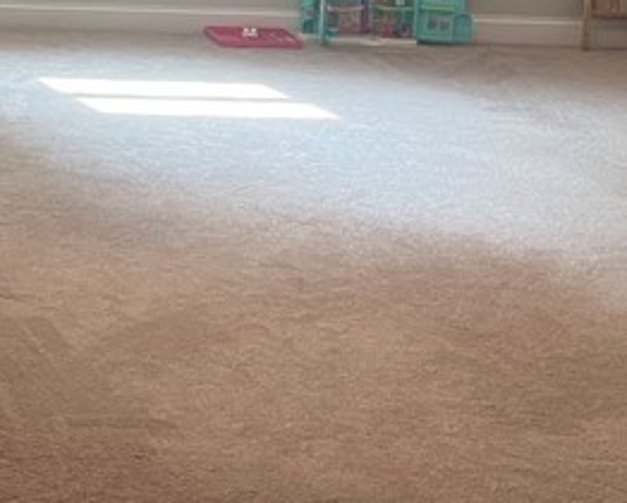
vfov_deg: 15.3
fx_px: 1838
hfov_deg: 18.7
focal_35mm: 99
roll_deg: -2.4
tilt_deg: -8.1
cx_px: -43
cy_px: 5
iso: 200
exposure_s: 1/60
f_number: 1.6
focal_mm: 5.1
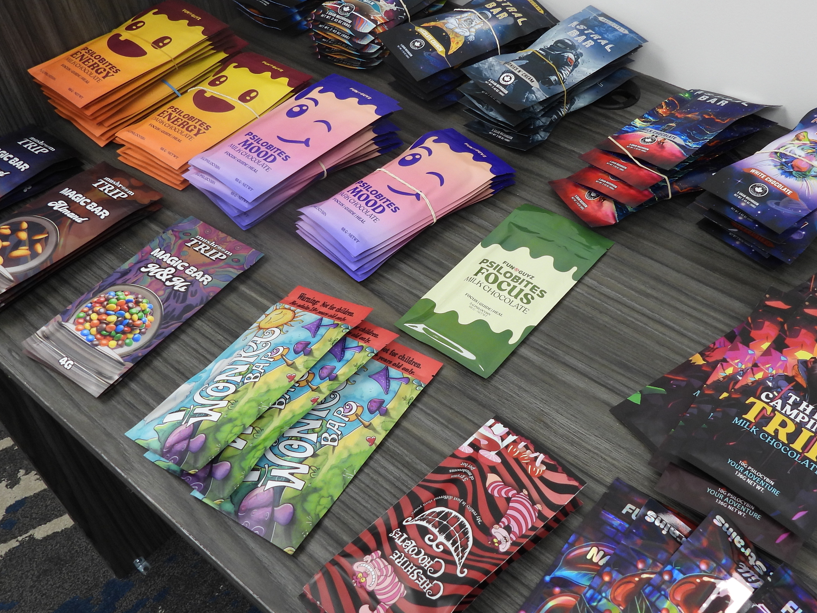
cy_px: 297
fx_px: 873
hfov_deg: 50.0
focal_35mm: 37
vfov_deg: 38.7
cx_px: 454
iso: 100
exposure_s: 1/30
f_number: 2.8
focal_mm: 4.3
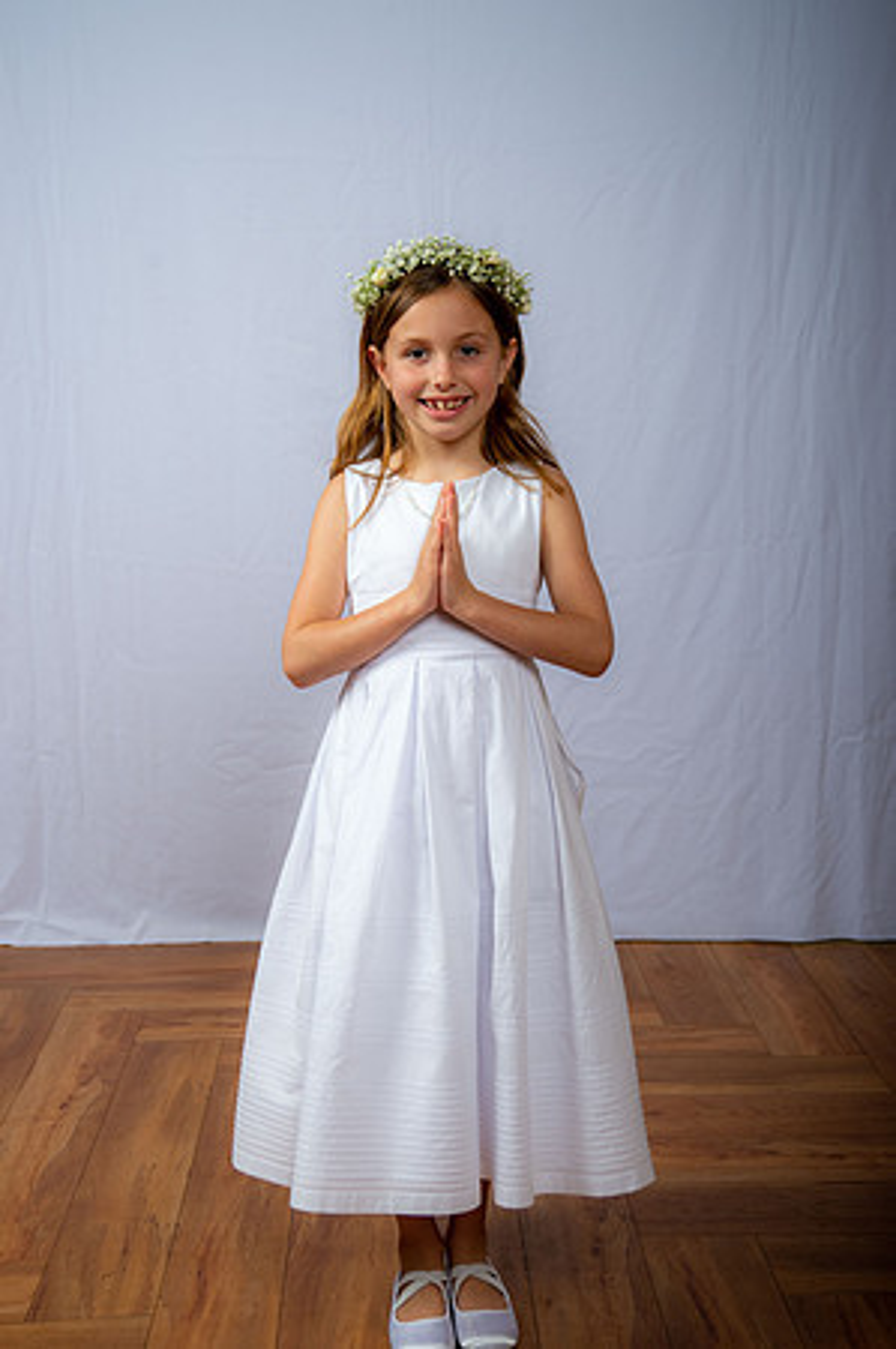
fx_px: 1871
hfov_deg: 26.9
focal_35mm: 50
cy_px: 674
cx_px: 448
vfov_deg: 39.6
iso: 250
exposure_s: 1/200
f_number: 6.3
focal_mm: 50
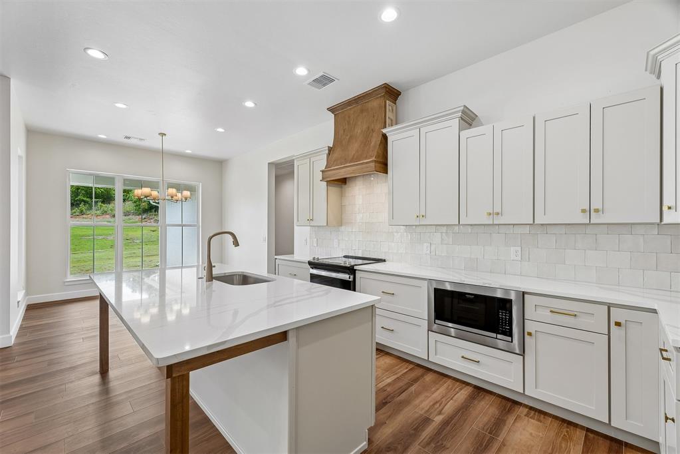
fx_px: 283
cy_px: 227
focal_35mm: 15
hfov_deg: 100.4
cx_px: 340
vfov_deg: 77.3
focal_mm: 10
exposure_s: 1/40
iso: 125
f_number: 6.3
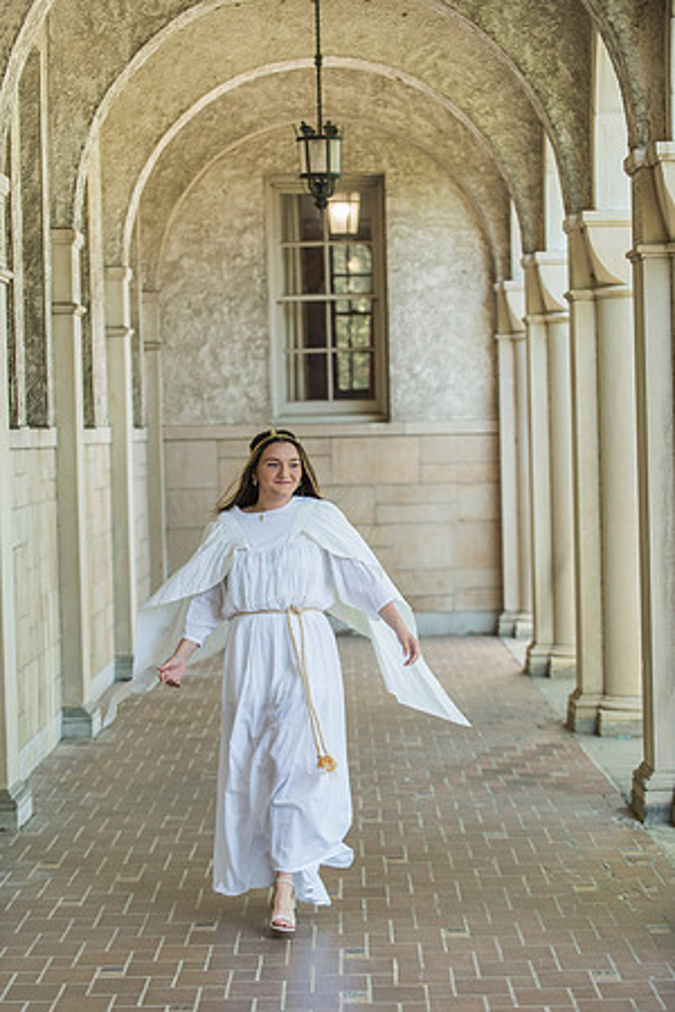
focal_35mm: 95
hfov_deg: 14.4
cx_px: 338
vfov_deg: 21.5
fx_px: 2672
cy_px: 506
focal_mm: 95
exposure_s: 1/320
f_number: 3.5
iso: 320
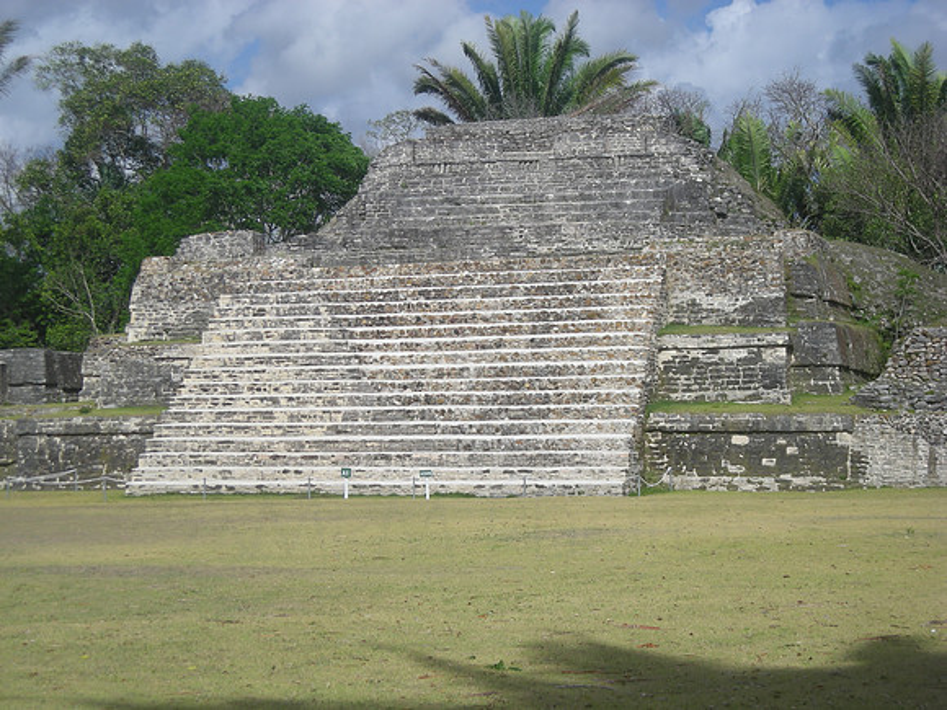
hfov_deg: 23.3
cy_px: 355
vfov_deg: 17.6
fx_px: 2298
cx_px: 474
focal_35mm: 84
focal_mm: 13.7
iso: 50
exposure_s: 1/227
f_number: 8.3
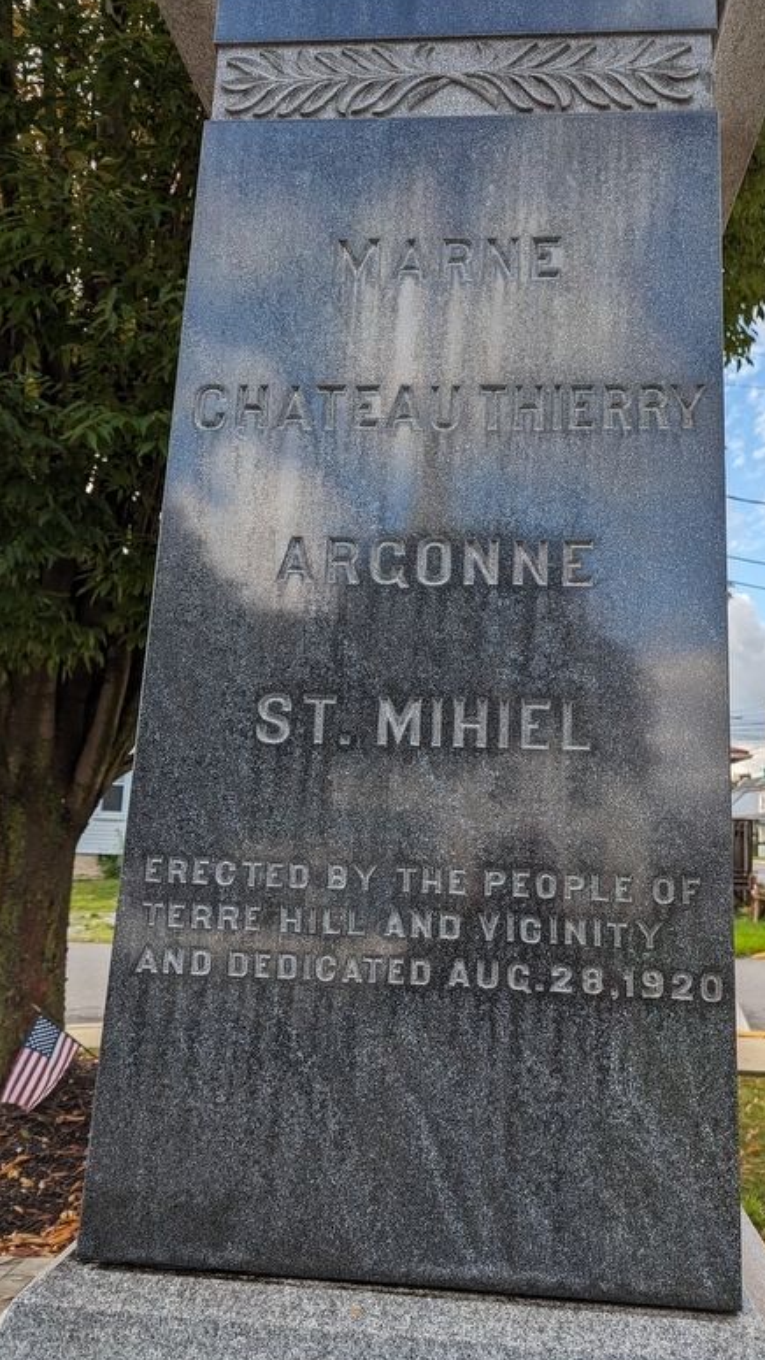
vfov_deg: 69.9
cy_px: 680
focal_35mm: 27
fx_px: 974
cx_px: 430
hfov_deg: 42.8
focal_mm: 6.81
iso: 47
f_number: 1.85
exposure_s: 1/951
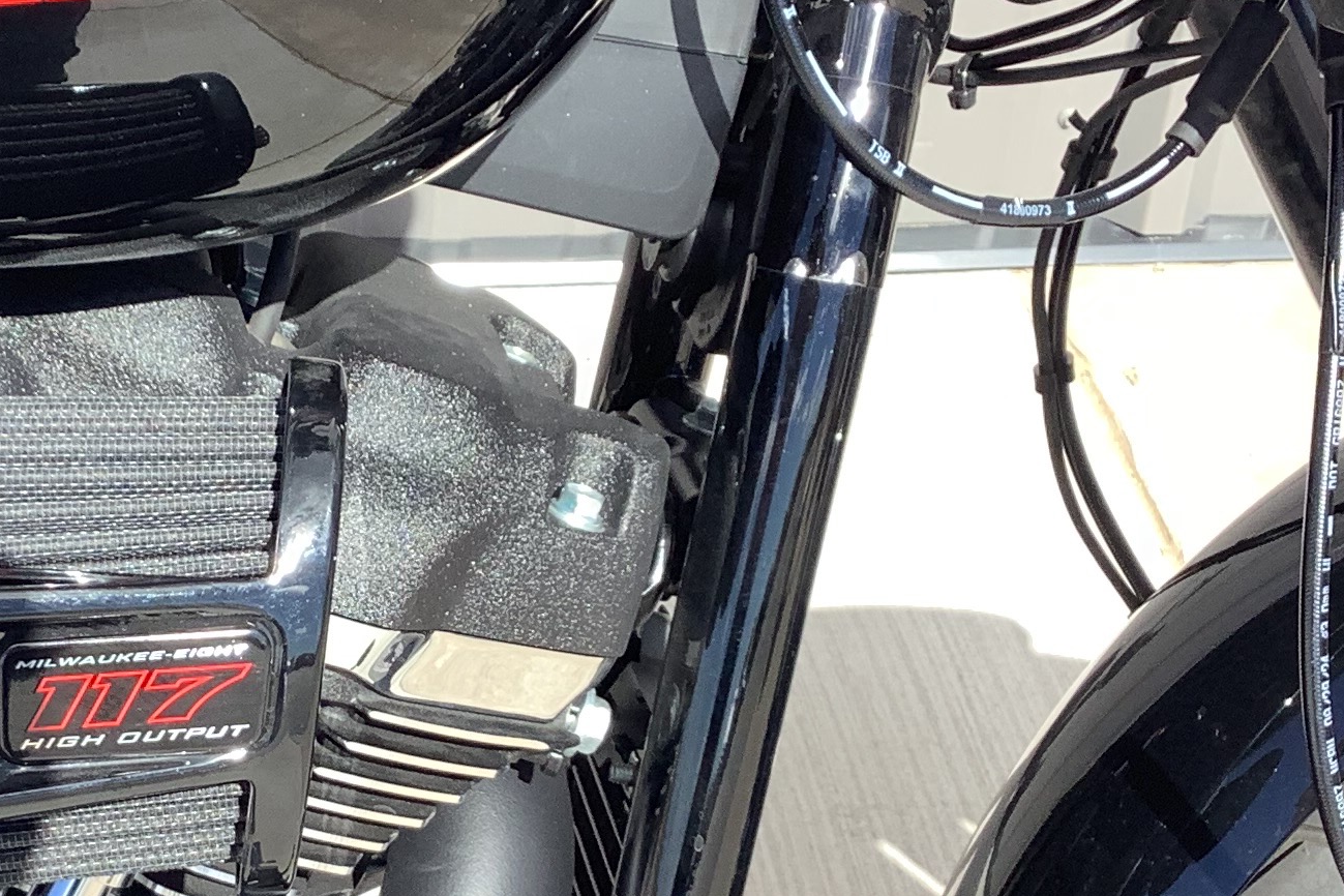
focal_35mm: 81
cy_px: 652
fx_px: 3024
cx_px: 308
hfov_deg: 24.7
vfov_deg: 16.8
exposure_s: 1/529
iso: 25
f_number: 2.4
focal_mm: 3.3
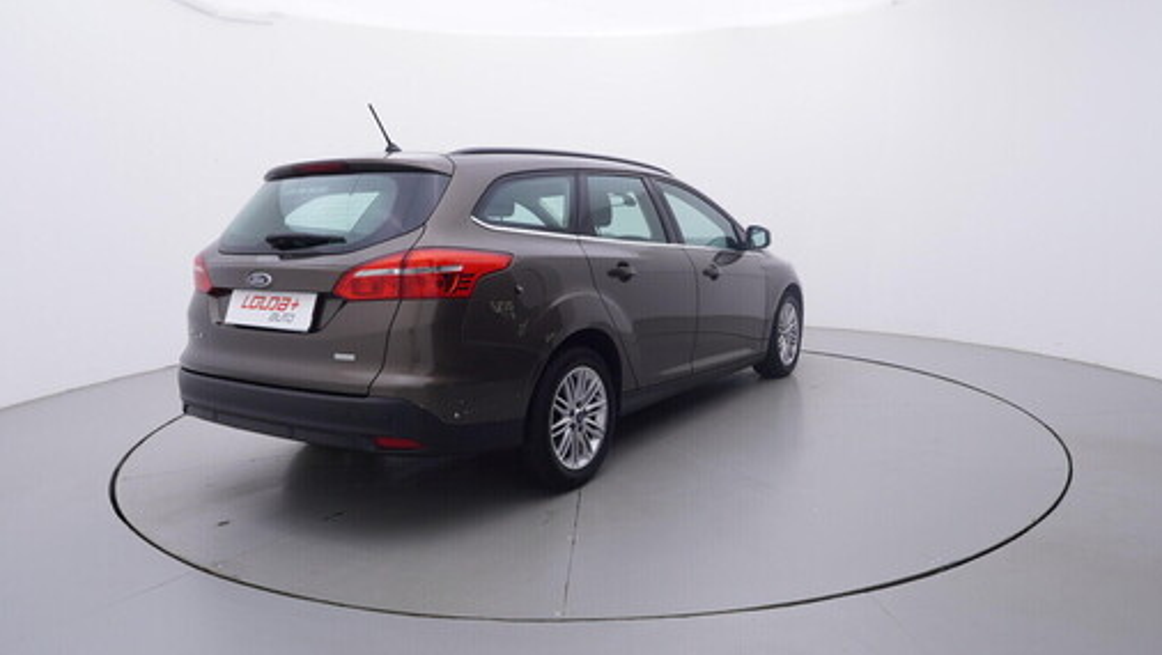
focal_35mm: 26
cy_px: 305
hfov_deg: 72.8
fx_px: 788
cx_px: 591
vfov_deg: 45.1
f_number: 5
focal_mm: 15
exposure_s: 1/80
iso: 200
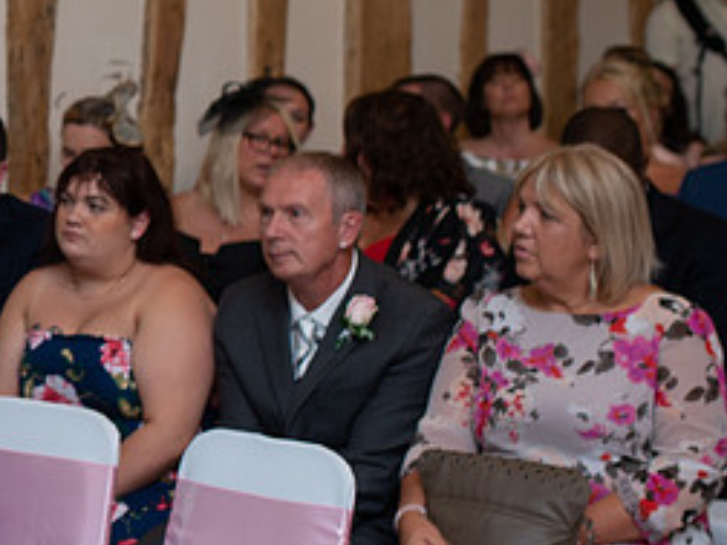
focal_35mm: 123
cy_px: 143
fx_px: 2583
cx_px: -345
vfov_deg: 12.0
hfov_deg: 14.9
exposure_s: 1/100
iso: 400
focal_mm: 35
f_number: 2.8
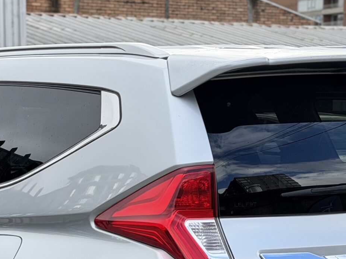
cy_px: 316
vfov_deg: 11.0
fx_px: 1319
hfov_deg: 14.9
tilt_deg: -8.3
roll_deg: +0.4
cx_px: 117
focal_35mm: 132
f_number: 1.78
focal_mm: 6.76
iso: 64
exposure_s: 1/1000
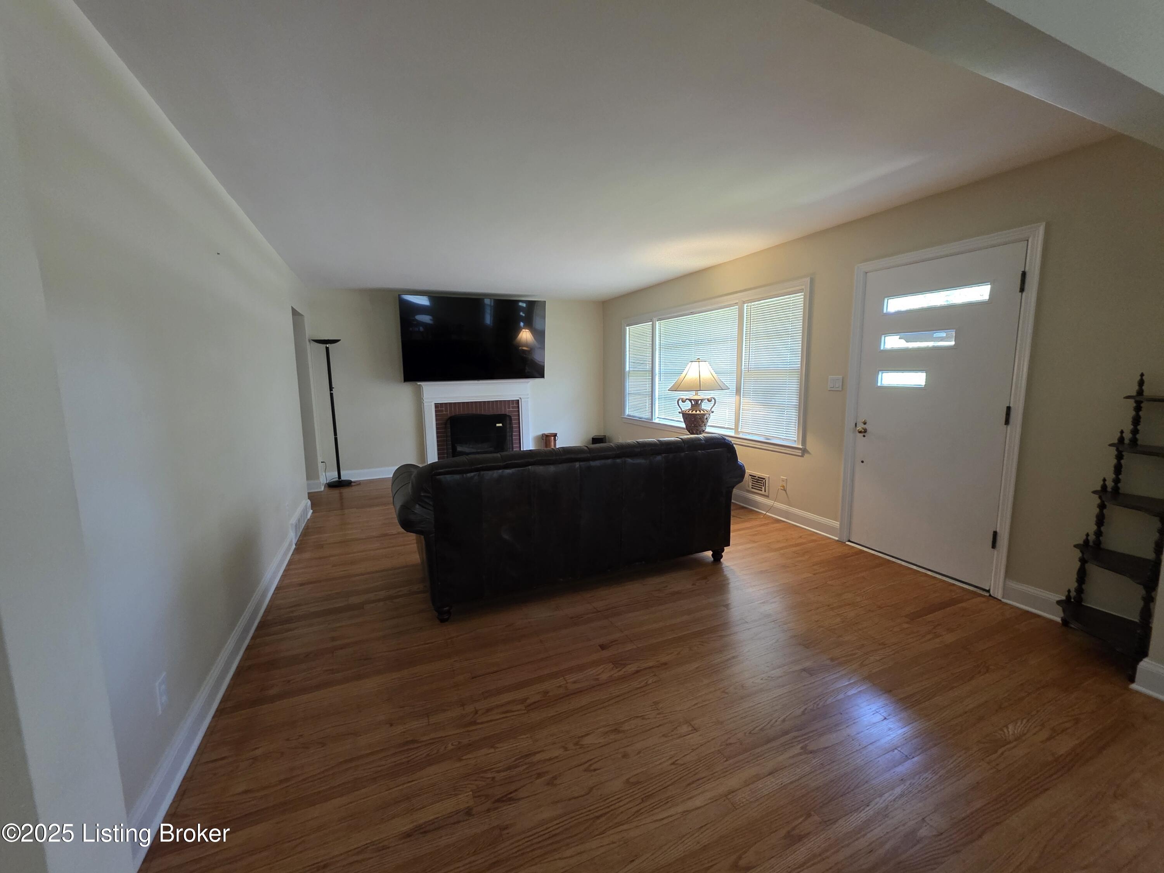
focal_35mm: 13
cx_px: 582
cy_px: 436
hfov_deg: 106.2
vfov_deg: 89.9
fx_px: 437
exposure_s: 1/60
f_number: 1.9
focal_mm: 2.2
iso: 500
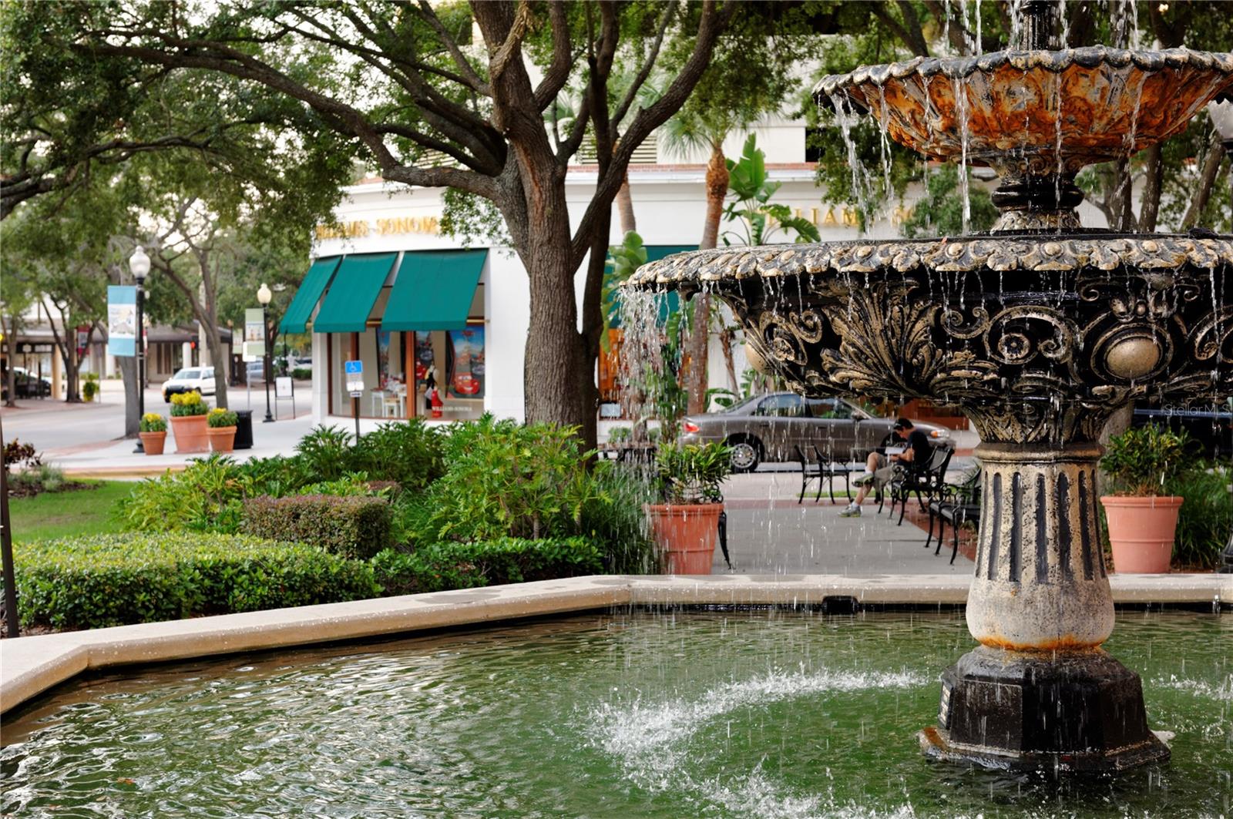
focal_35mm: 60
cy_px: 410
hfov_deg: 33.4
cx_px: 616
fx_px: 2053
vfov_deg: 22.6
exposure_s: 1/100
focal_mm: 60
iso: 800
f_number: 7.1
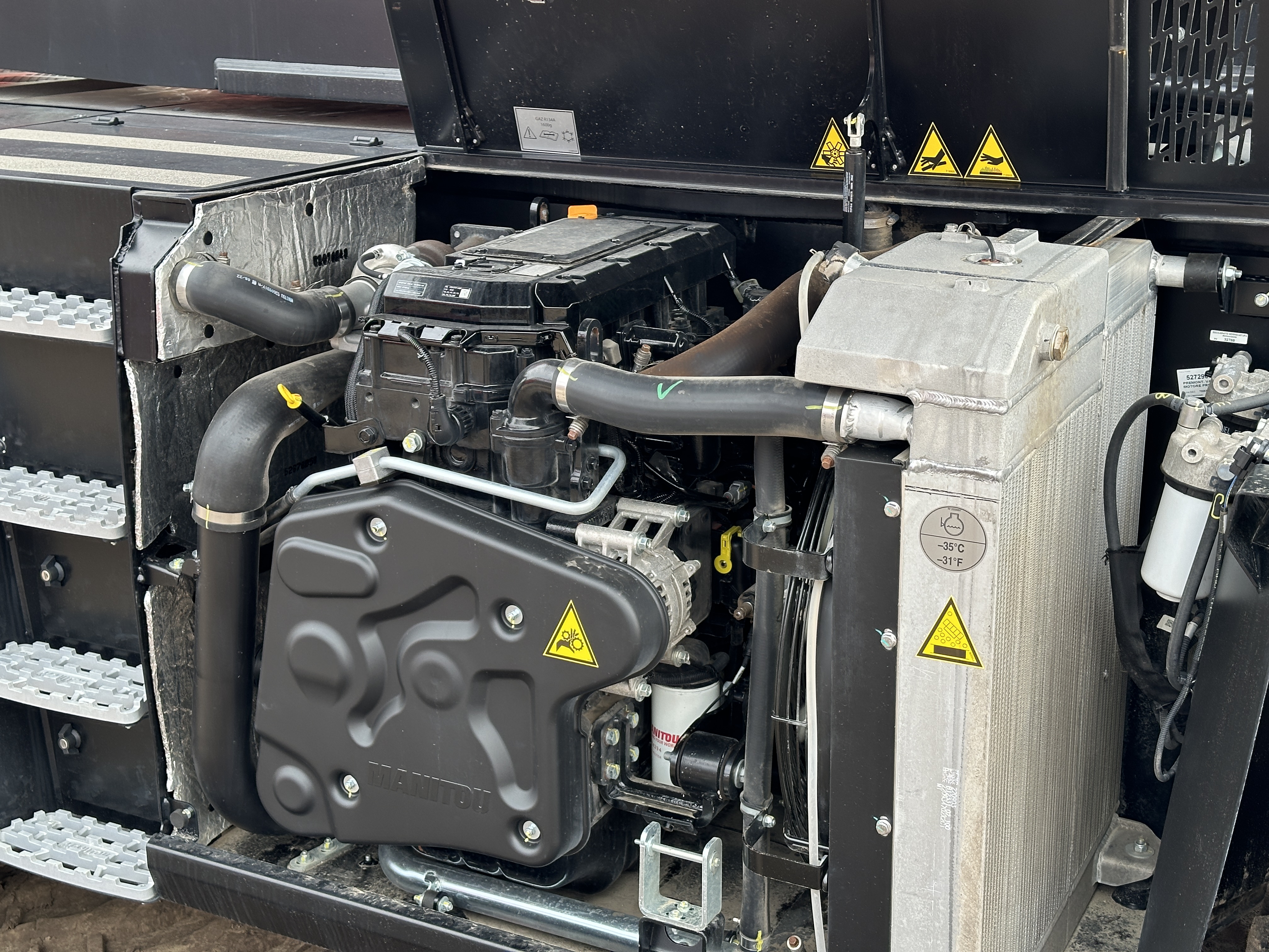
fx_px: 1760
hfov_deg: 39.7
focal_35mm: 48
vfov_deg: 30.3
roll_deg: -0.4
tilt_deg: -16.5
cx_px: 634
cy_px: 476
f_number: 1.78
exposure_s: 1/209
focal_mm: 6.86
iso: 64
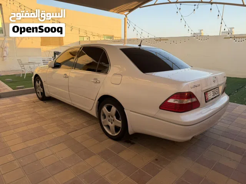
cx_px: 123
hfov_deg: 71.6
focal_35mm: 24
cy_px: 92
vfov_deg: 56.8
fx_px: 171
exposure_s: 1/501
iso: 80
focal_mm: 6.76
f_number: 1.78
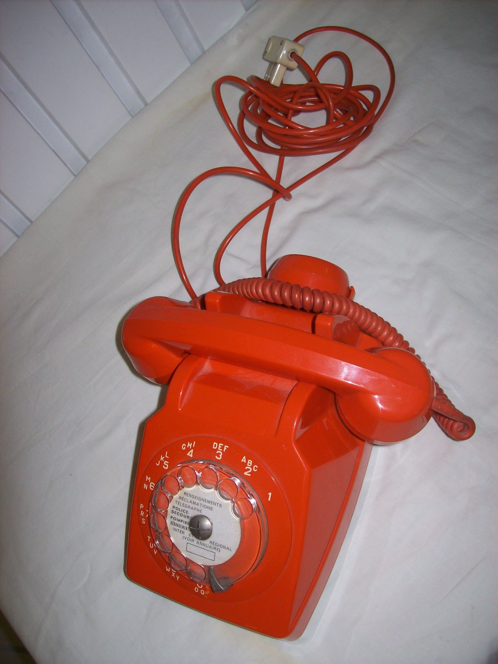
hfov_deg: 39.6
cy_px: 332
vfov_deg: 51.4
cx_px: 249
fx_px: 691
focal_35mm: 36
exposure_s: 1/64
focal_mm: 6
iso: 80
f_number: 2.7
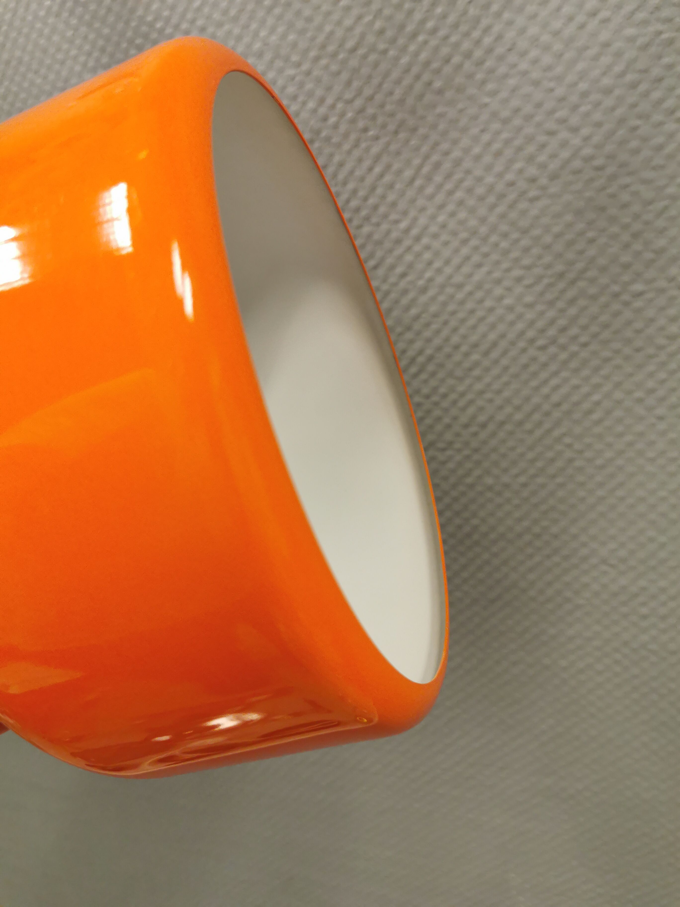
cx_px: 340
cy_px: 454
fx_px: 707
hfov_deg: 51.4
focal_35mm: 27
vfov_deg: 65.3
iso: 125
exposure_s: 1/50
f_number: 1.6
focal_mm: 5.56
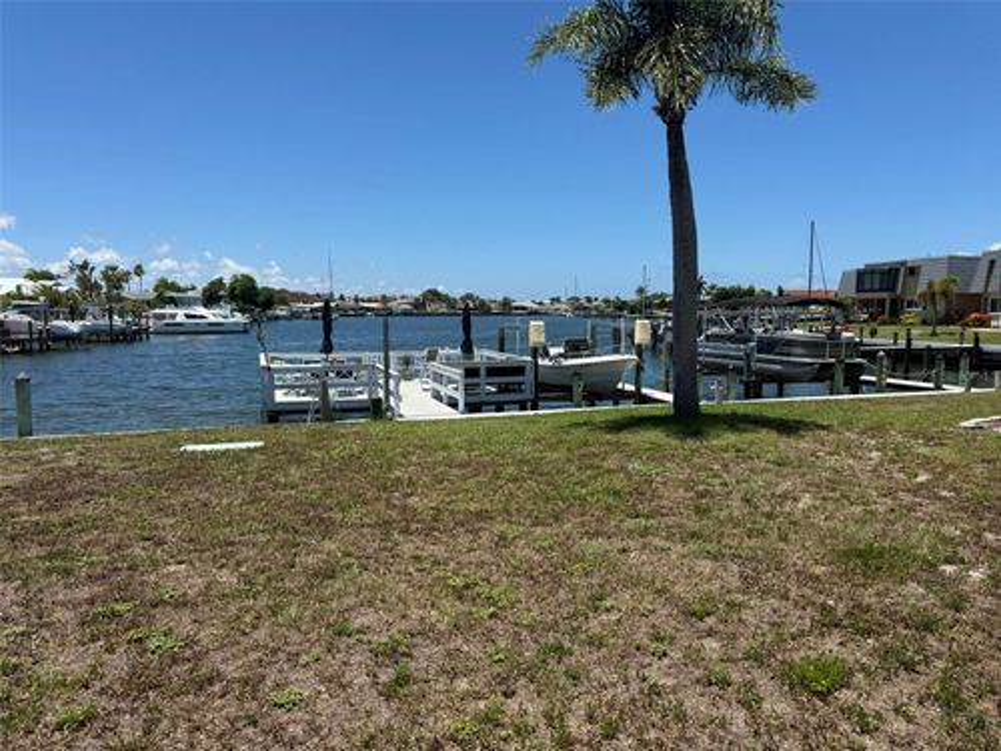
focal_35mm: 24
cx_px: 500
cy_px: 376
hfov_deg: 71.6
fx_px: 694
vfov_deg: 56.8
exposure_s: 1/5714
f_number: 1.78
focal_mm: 6.76
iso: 80
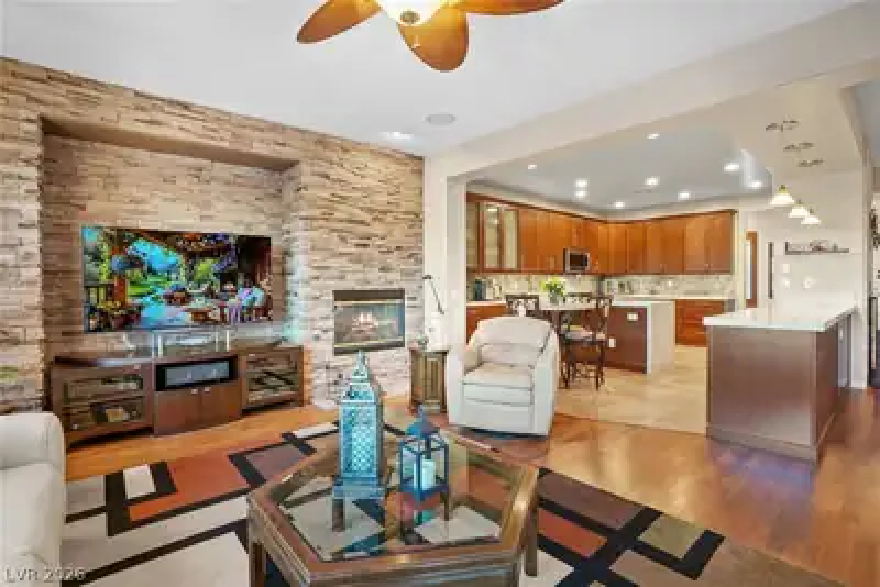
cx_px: 440
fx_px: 391
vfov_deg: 73.8
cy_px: 294
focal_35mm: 16
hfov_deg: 96.7
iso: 640
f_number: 9
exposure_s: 1/1.25
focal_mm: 16
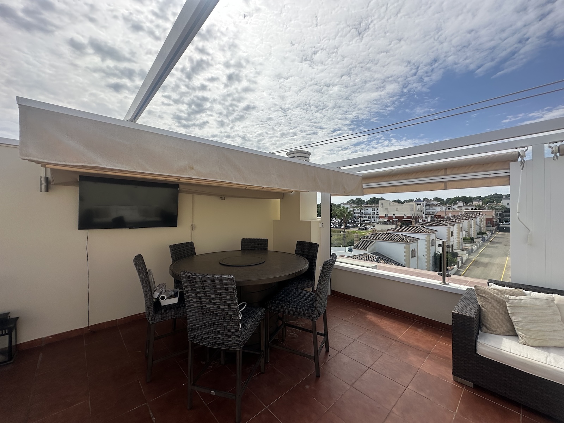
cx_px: 282
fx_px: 228
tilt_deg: +0.0
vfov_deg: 85.7
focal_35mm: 14
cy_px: 212
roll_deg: -0.3
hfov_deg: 102.1
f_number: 2.2
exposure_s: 1/2817
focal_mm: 2.22
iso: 40
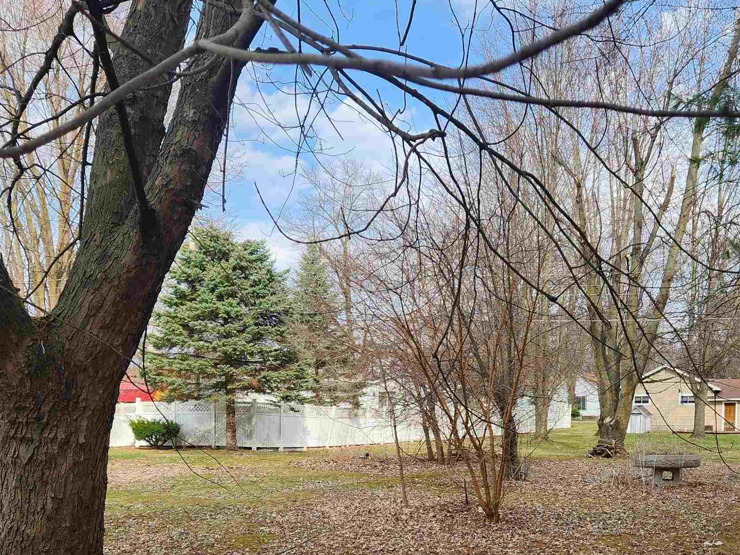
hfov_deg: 44.5
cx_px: 451
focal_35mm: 42
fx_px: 898
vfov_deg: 33.1
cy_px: 463
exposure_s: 1/643
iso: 20
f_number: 1.8
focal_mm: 5.4
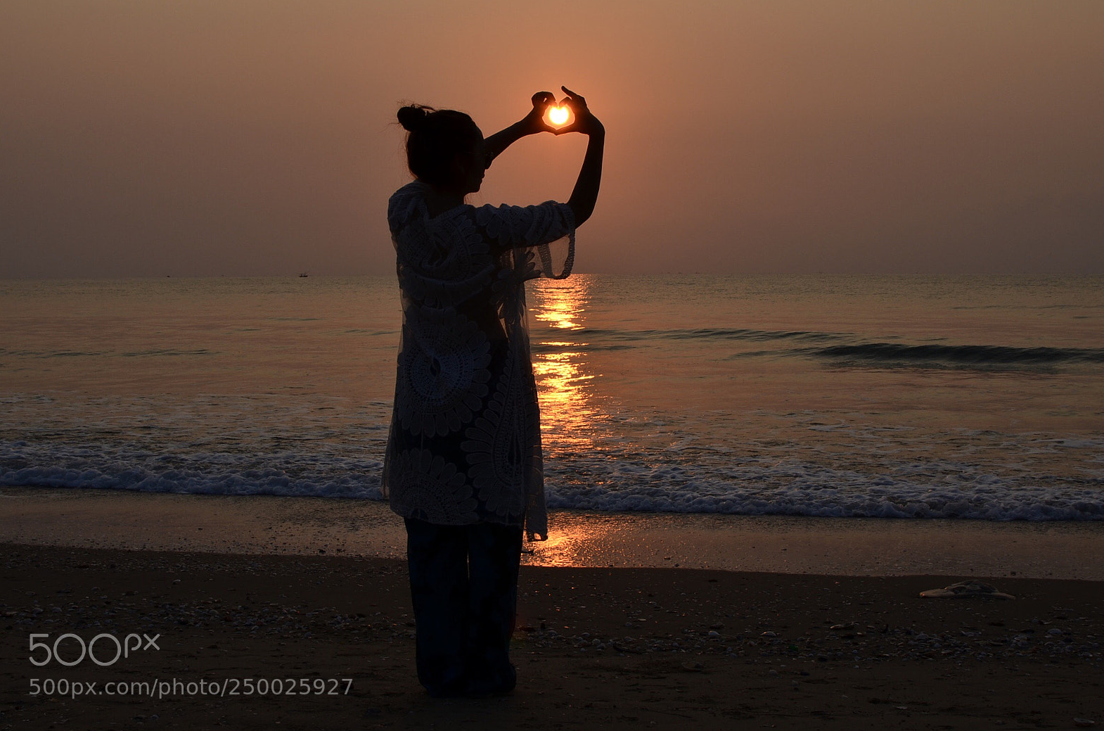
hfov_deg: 37.3
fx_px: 1637
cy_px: 370
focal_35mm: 54
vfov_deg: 25.2
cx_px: 548
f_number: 11
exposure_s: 1/180
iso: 100
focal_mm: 35
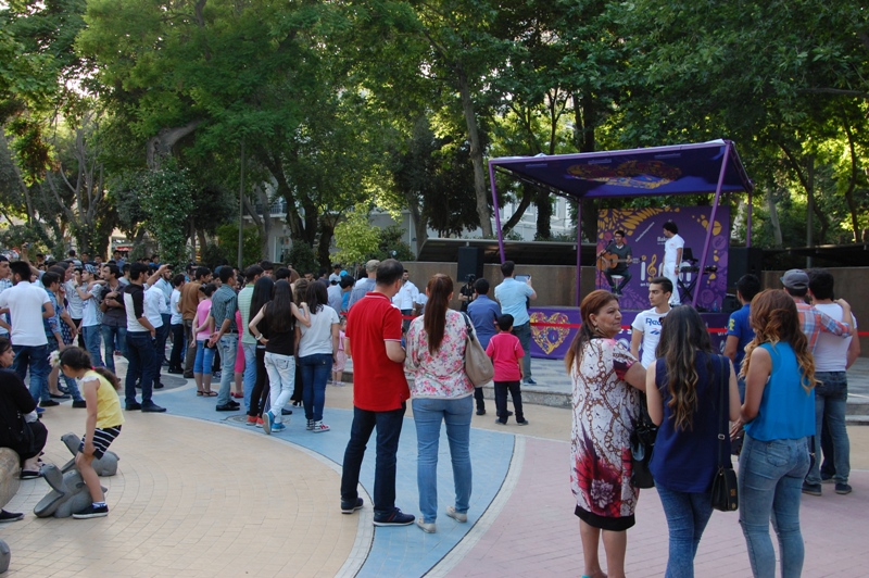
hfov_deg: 51.3
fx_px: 904
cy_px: 289
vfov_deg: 35.4
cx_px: 434
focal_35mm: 38
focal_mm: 25
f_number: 8
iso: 400
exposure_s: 1/60
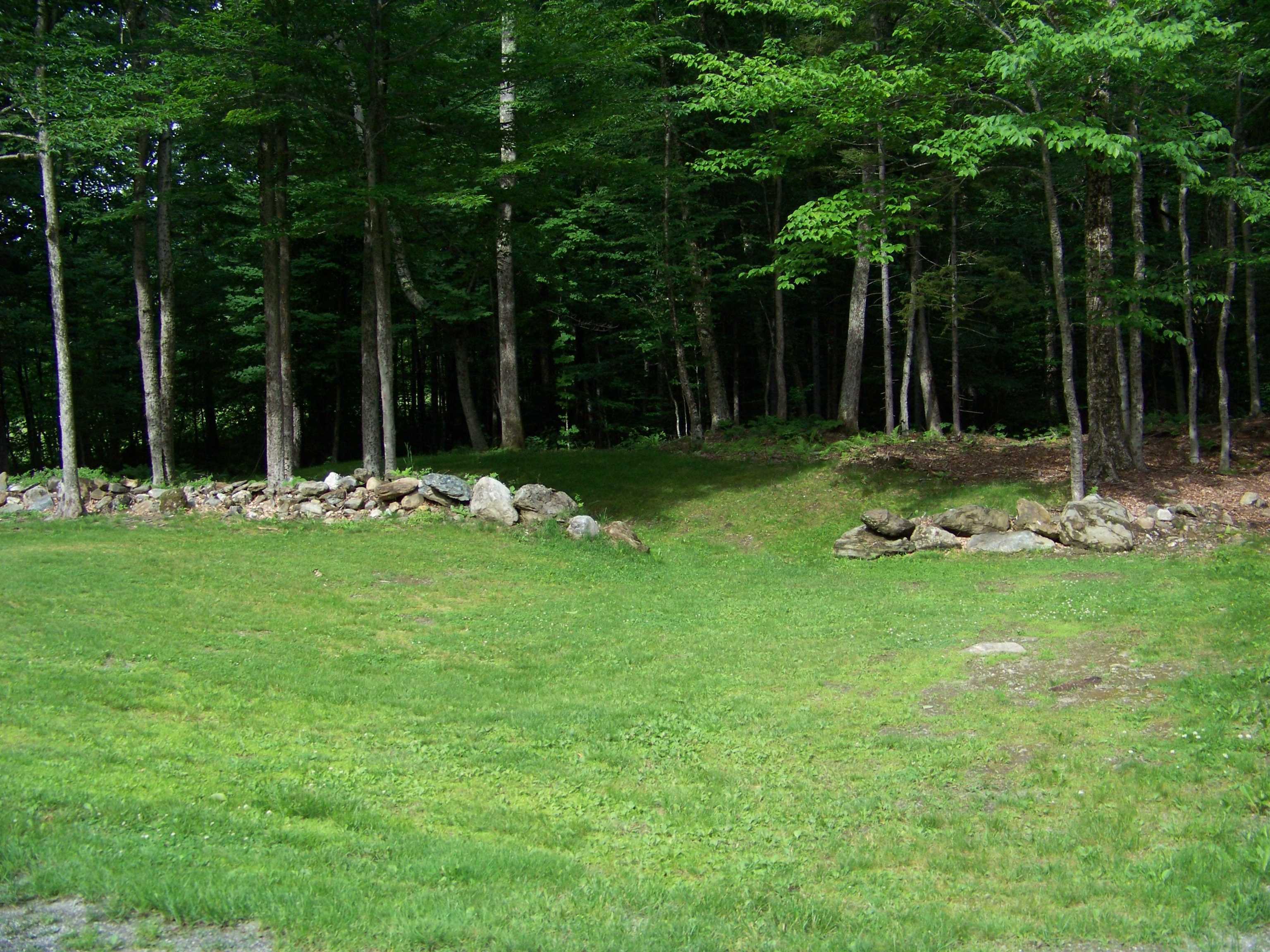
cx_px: 635
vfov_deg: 39.7
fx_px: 1321
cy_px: 476
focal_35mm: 36
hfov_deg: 51.4
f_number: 2.8
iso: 69
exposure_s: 1/320
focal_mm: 5.85
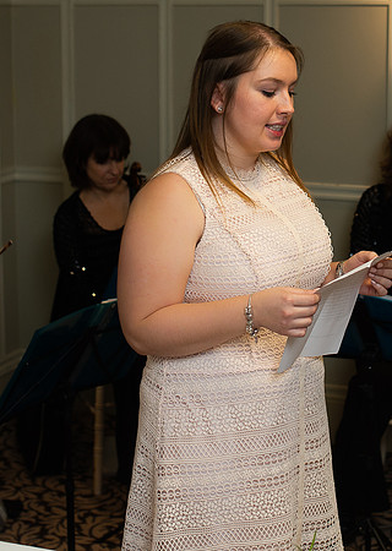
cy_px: 140
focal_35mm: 77
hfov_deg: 18.5
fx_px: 1201
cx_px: 258
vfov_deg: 25.6
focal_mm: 35
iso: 400
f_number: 3.2
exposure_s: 1/100
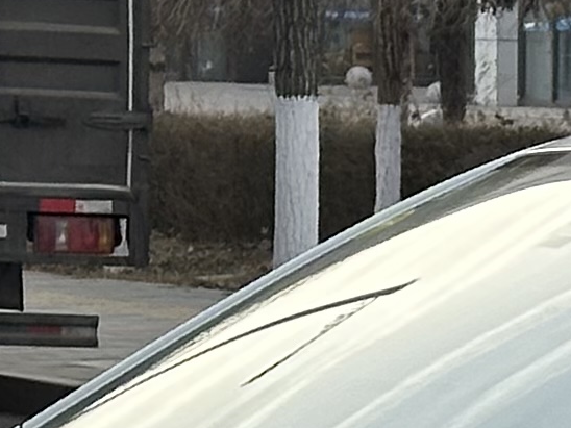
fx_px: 5823
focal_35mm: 353
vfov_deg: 4.2
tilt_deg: -7.6
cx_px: 876
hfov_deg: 5.6
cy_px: 848
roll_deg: -1.1
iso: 64
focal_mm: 6.86
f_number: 1.78
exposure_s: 1/2890
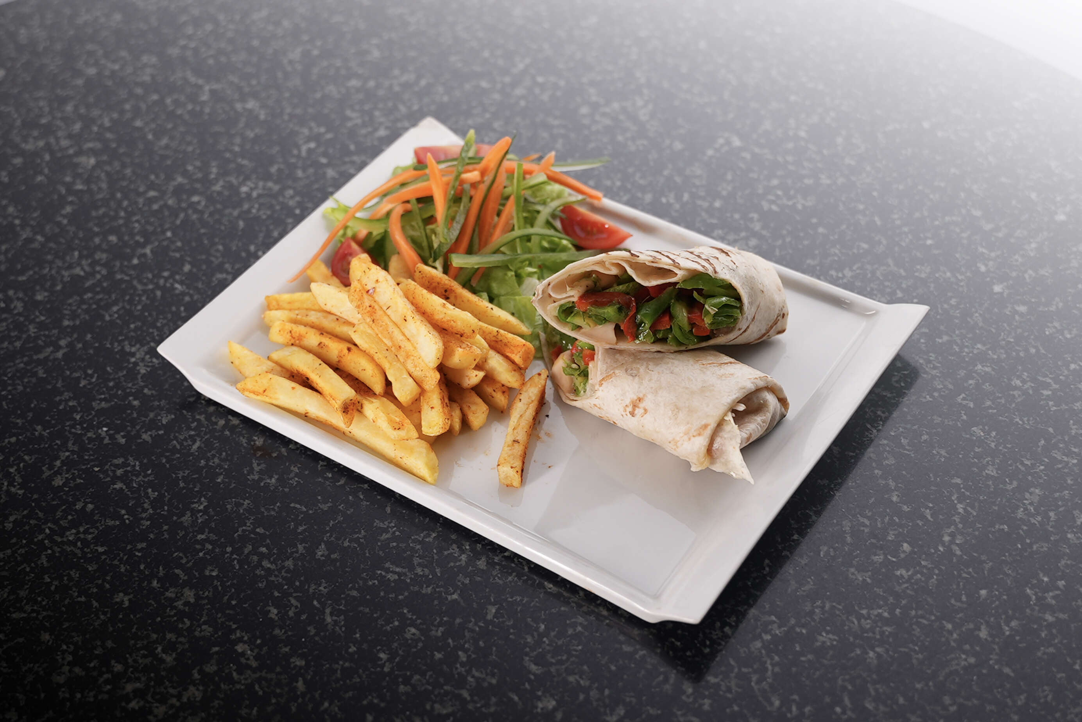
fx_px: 1654
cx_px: 541
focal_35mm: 55
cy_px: 361
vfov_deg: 24.6
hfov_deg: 36.2
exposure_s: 1/30
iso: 250
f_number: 2.8
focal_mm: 36.7
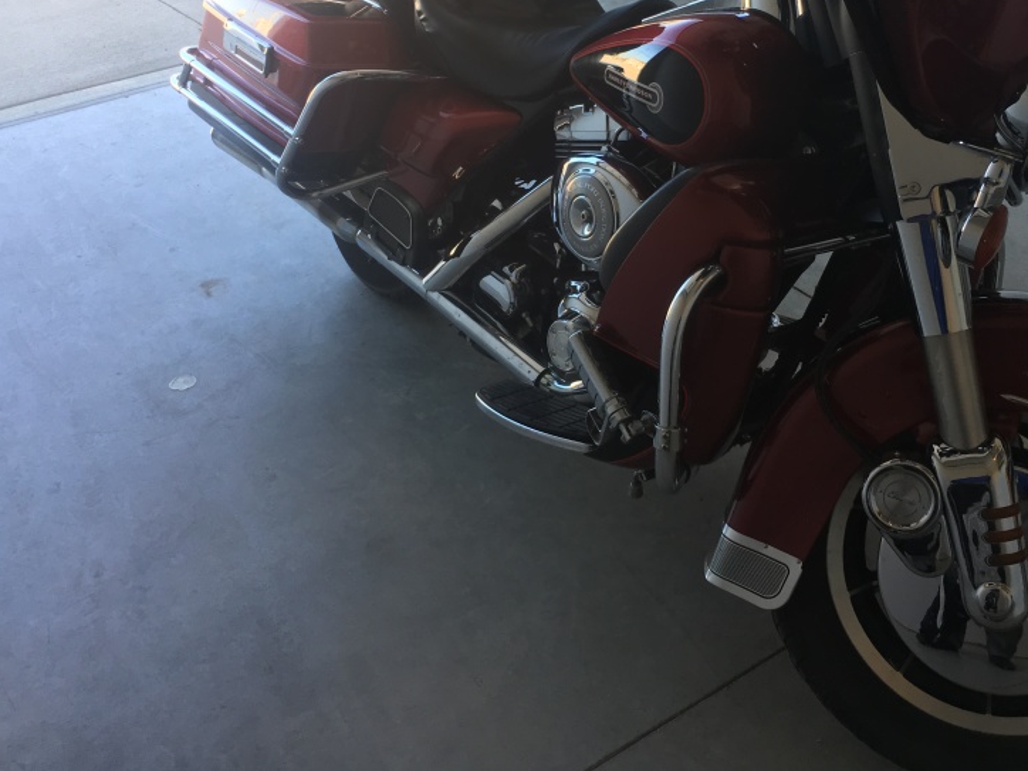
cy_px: 229
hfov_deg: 45.5
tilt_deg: -28.1
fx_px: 1218
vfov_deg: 34.6
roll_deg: +4.0
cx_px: 619
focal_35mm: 41
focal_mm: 4.15
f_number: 2.2
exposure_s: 1/120
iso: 40
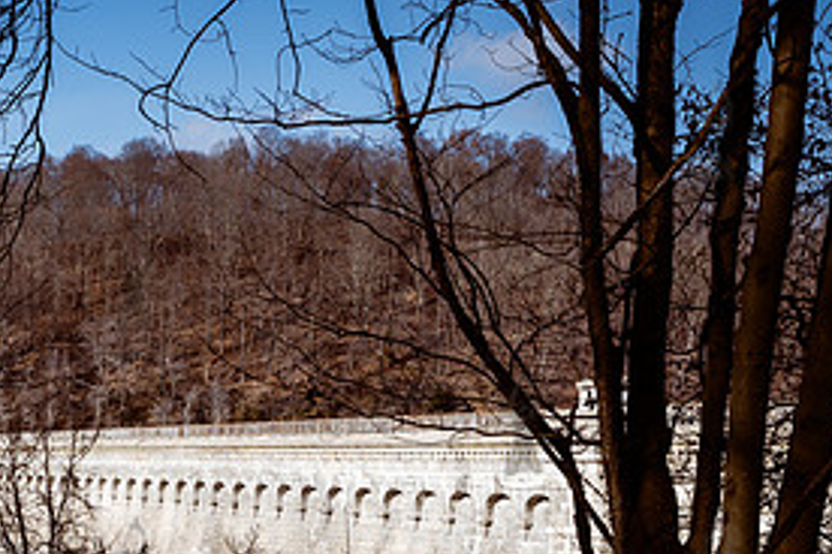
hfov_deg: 23.5
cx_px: 133
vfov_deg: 15.7
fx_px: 1964
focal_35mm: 85
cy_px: 568
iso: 125
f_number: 10
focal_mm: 27
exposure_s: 1/200
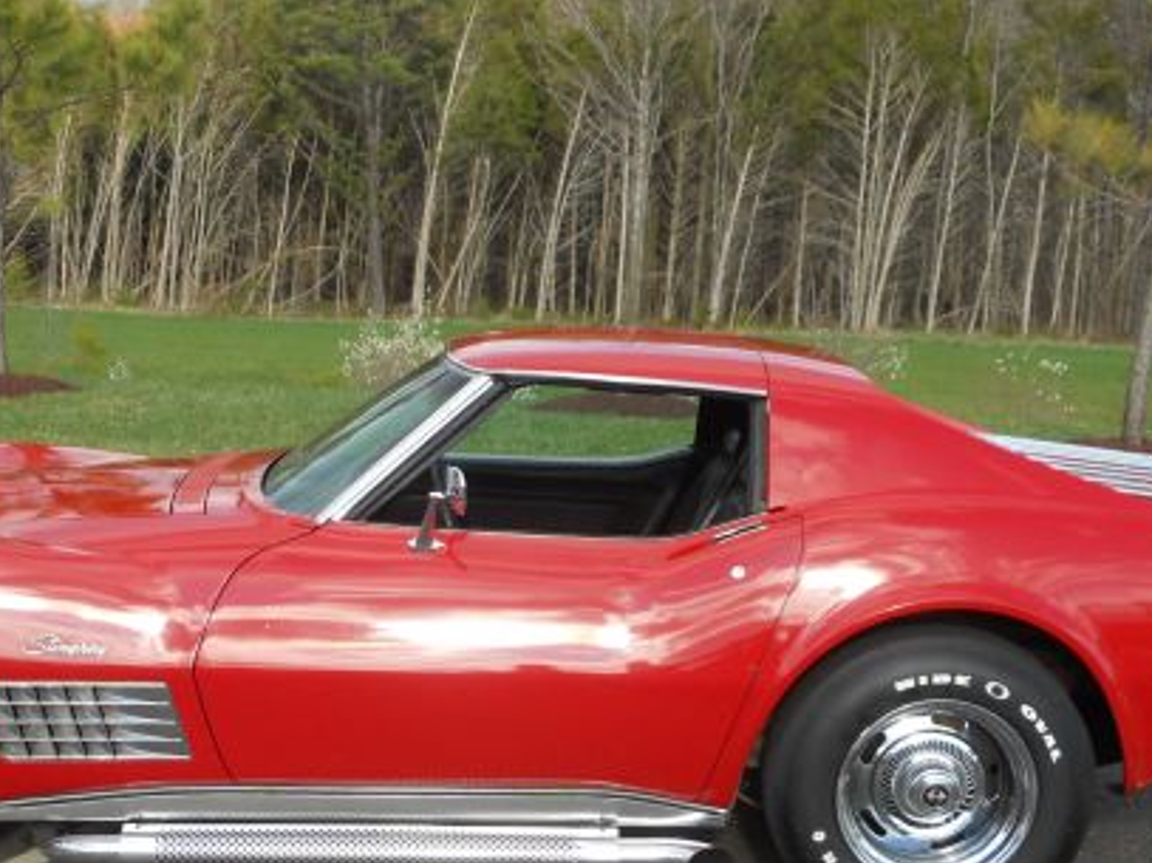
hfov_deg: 34.7
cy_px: 617
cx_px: 422
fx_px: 1830
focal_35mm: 55
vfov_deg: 26.3
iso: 80
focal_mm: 5
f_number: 2.7
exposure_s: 1/640
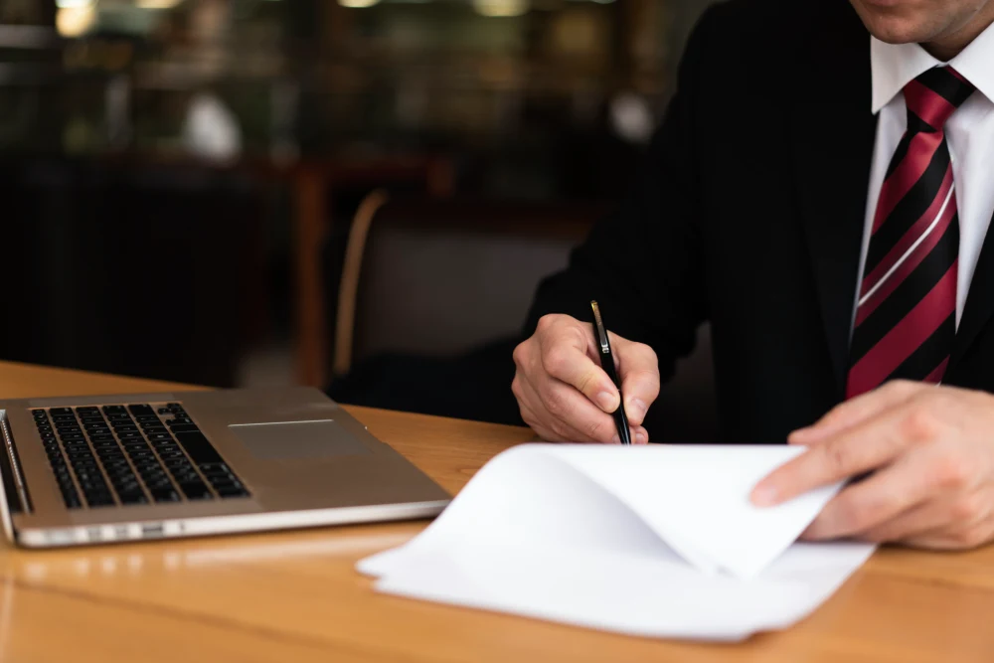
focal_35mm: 55
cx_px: 497
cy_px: 332
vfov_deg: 24.6
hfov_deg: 36.2
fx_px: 1519
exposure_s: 1/100
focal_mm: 55
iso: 250
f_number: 2
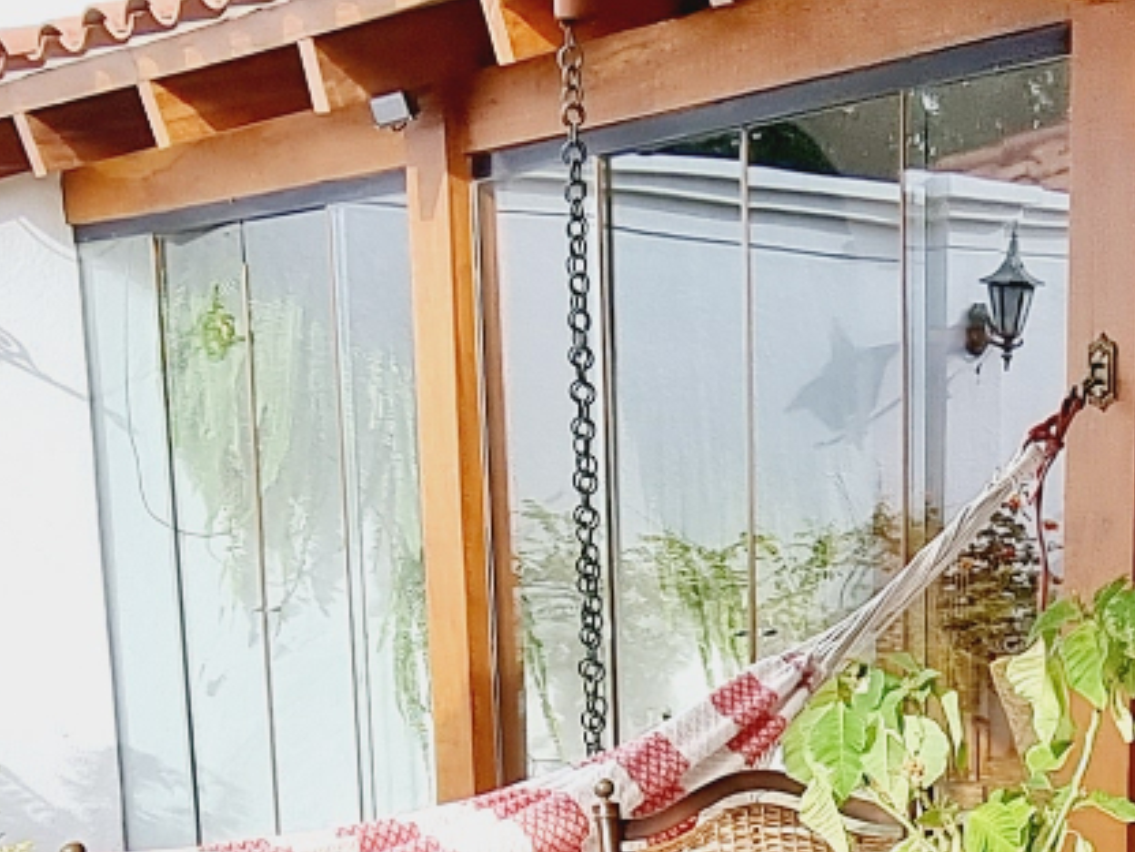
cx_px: 887
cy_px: 1040
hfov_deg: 29.7
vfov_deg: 21.2
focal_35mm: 64
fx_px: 2098
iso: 50
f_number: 2.2
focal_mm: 2.2
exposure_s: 1/487
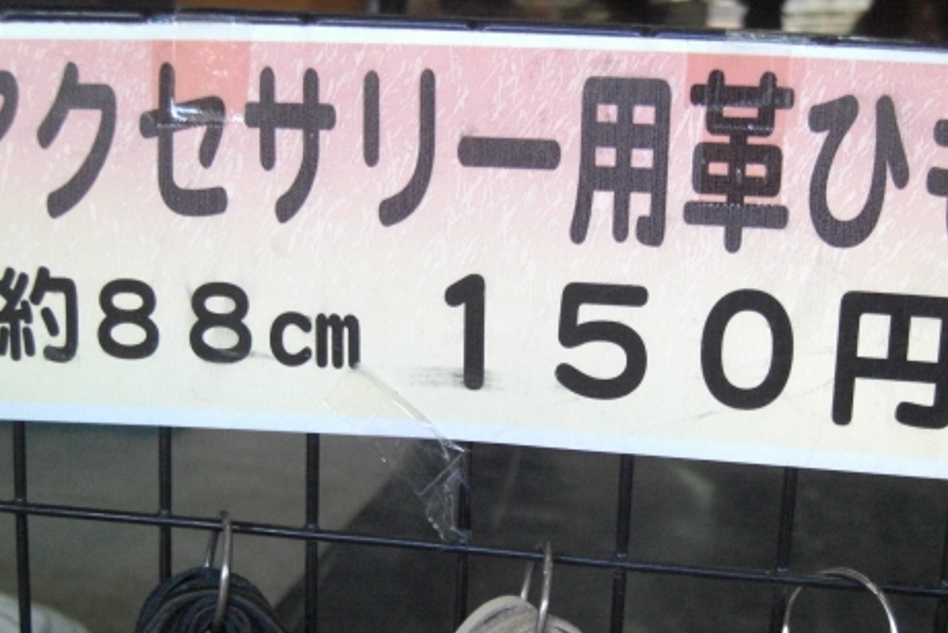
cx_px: 544
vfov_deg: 24.6
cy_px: 398
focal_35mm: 55
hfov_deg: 36.2
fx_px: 1449
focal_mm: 7.9
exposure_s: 1/400
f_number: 2.8
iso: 800
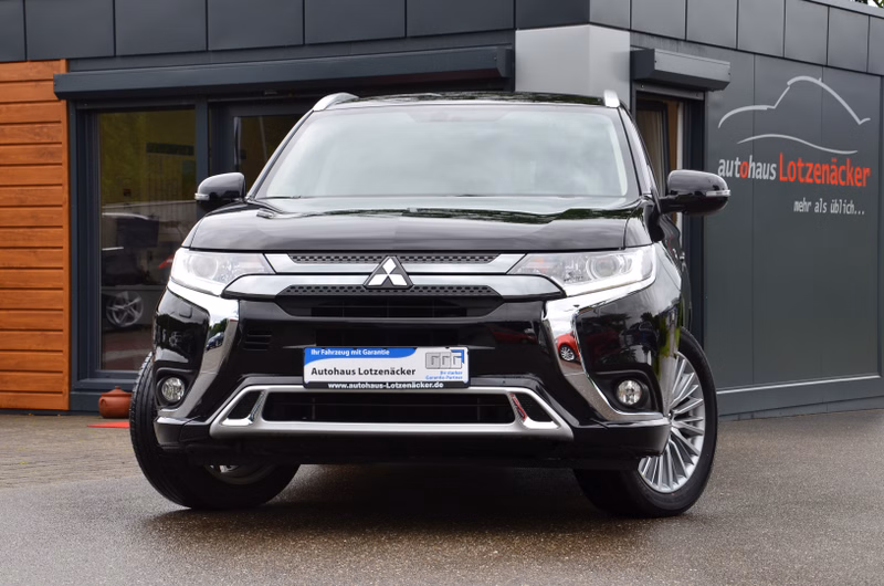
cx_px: 442
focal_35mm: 87
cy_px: 293
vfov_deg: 15.6
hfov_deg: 23.4
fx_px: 2132
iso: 200
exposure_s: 1/80
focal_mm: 58
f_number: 10
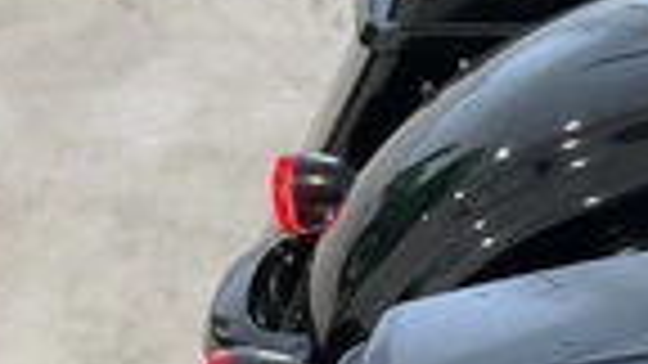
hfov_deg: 22.1
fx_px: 1512
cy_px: 571
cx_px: 806
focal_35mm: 88
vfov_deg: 12.9
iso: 100
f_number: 1.8
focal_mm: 3
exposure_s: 1/60
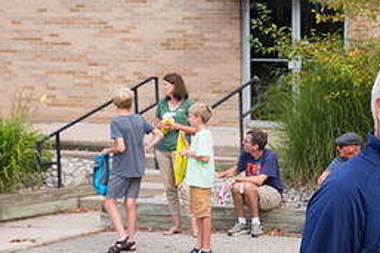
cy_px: 162
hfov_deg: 17.5
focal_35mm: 113
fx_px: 1192
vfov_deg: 12.1
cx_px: 426
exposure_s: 1/500
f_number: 6.3
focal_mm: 50
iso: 450
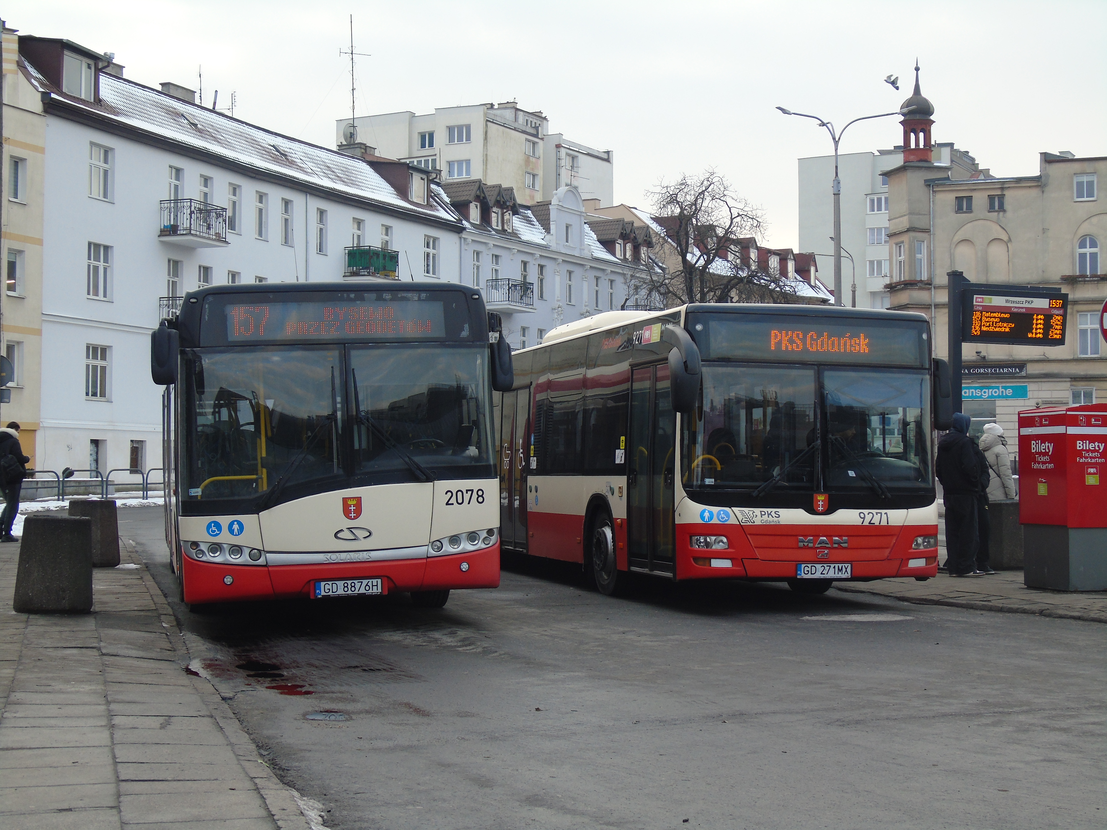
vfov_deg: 27.0
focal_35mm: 54
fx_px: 1727
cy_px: 415
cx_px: 554
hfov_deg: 35.5
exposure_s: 1/100
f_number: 4.3
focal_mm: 9.6
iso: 80
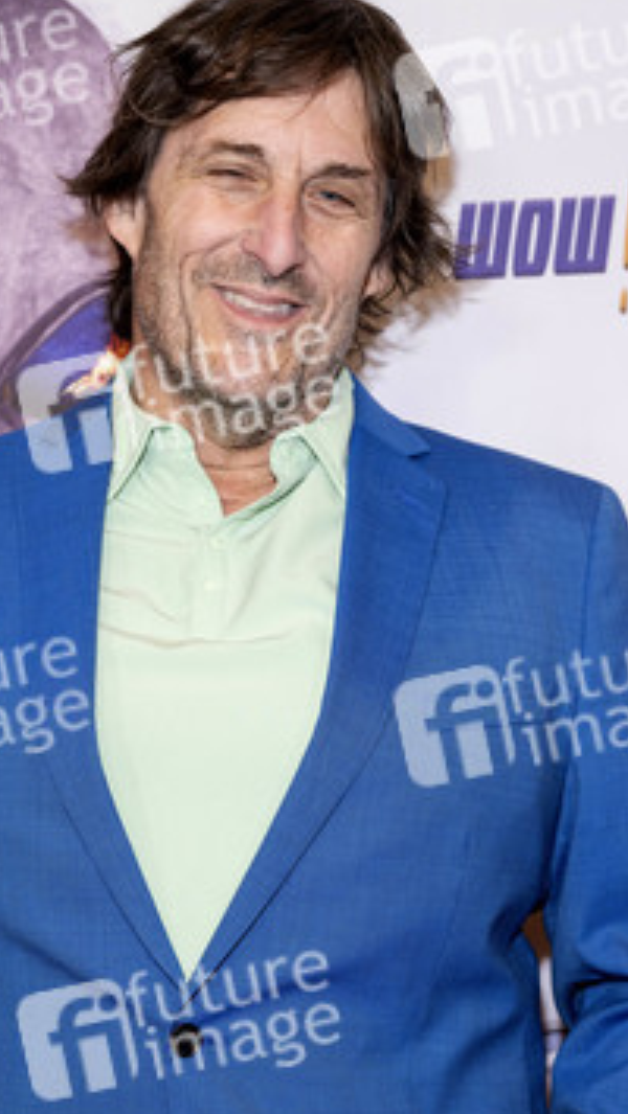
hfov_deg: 15.3
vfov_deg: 26.8
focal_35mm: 79
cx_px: 270
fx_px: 2336
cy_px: 555
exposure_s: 1/200
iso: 800
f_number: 5.6
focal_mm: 67
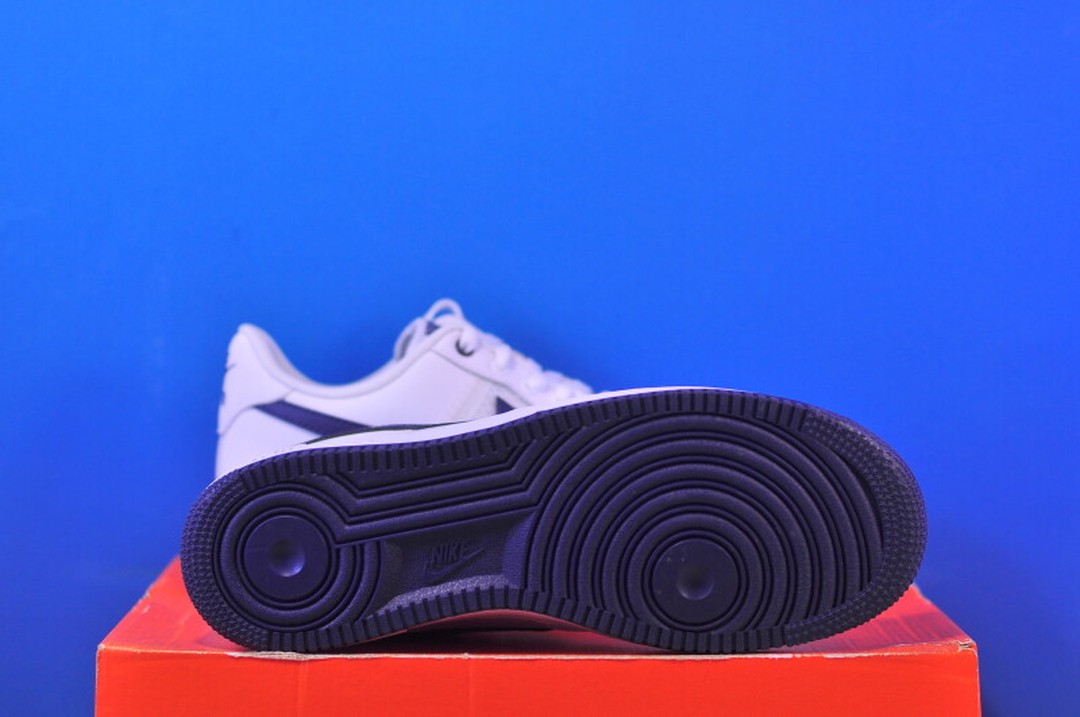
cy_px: 358
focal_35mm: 75
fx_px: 2247
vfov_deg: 18.1
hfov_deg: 27.0
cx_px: 540
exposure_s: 1/320
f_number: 2.5
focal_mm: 50
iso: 250
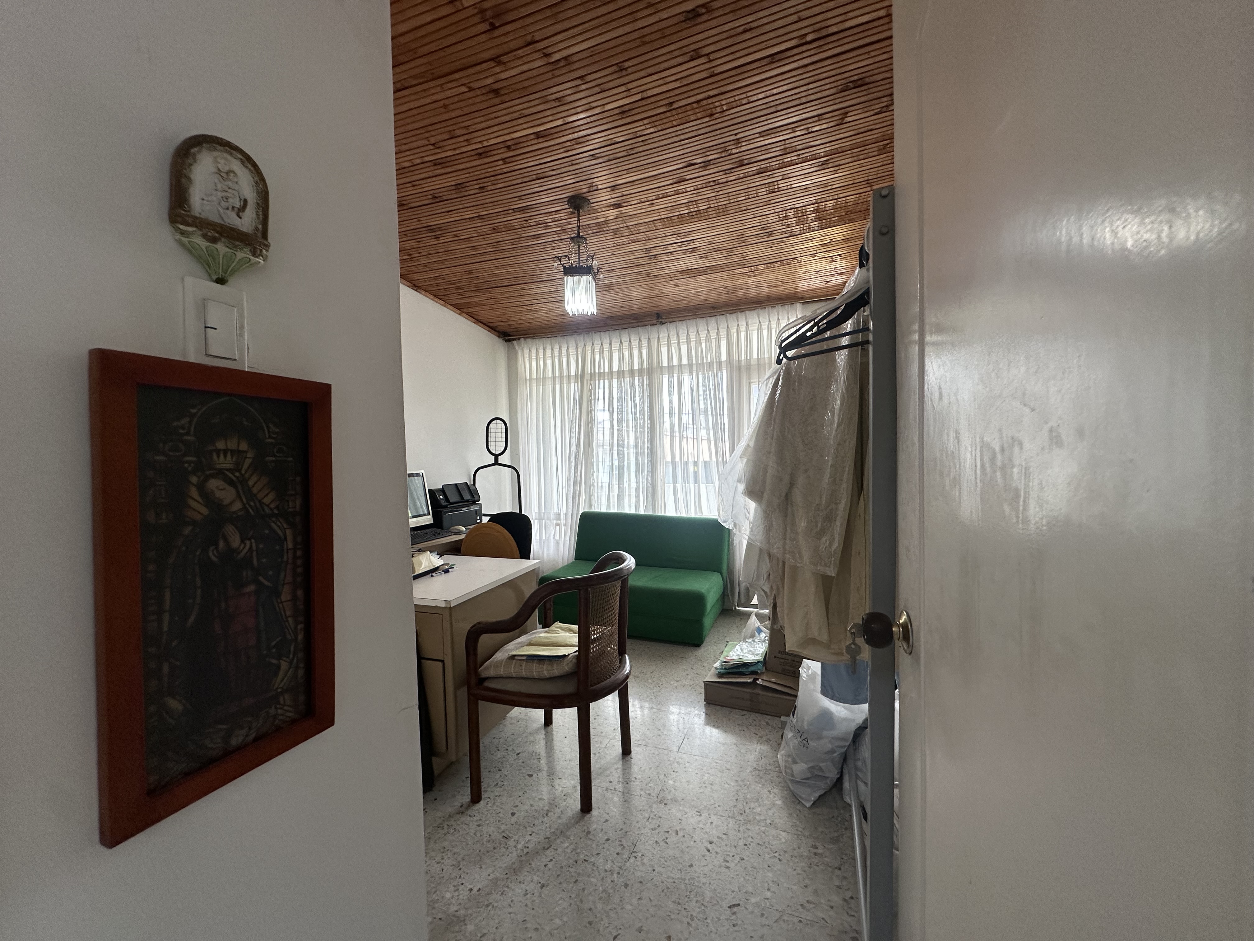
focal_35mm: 14
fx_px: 507
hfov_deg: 102.1
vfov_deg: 85.7
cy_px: 470
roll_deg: +1.7
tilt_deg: -1.7
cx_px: 627
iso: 160
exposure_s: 1/120
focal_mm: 2.22
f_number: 2.2
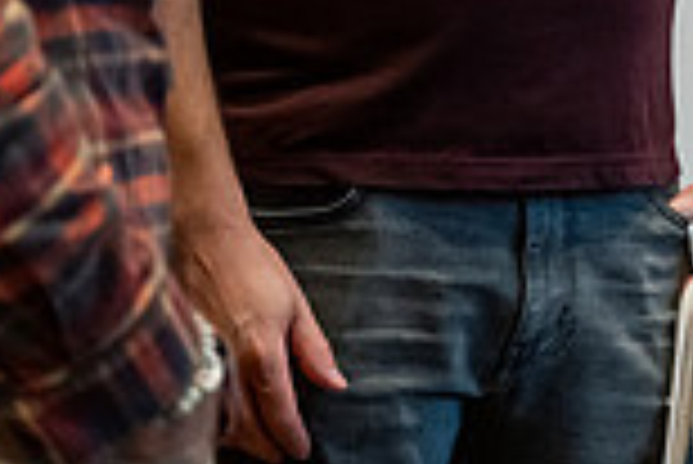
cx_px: 590
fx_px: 5087
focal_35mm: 264
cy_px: -394
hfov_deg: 7.8
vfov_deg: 5.1
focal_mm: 70
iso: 5000
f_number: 2.8
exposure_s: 1/160
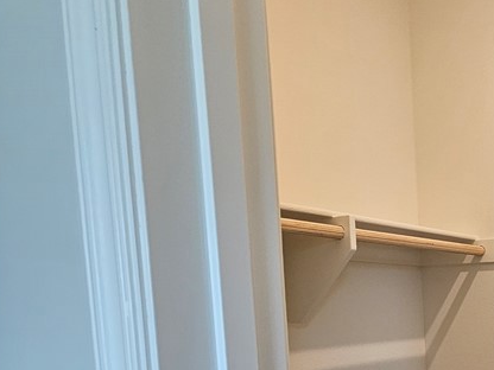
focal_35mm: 32
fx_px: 457
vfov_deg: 40.7
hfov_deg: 39.9
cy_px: 334
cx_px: 597
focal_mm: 2.2
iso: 200
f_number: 2.2
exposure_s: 1/60
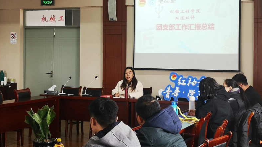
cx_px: 131
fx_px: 452
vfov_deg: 18.5
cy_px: 52
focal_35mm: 65
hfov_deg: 32.4
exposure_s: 1/50
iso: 100
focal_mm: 3.95
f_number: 1.8
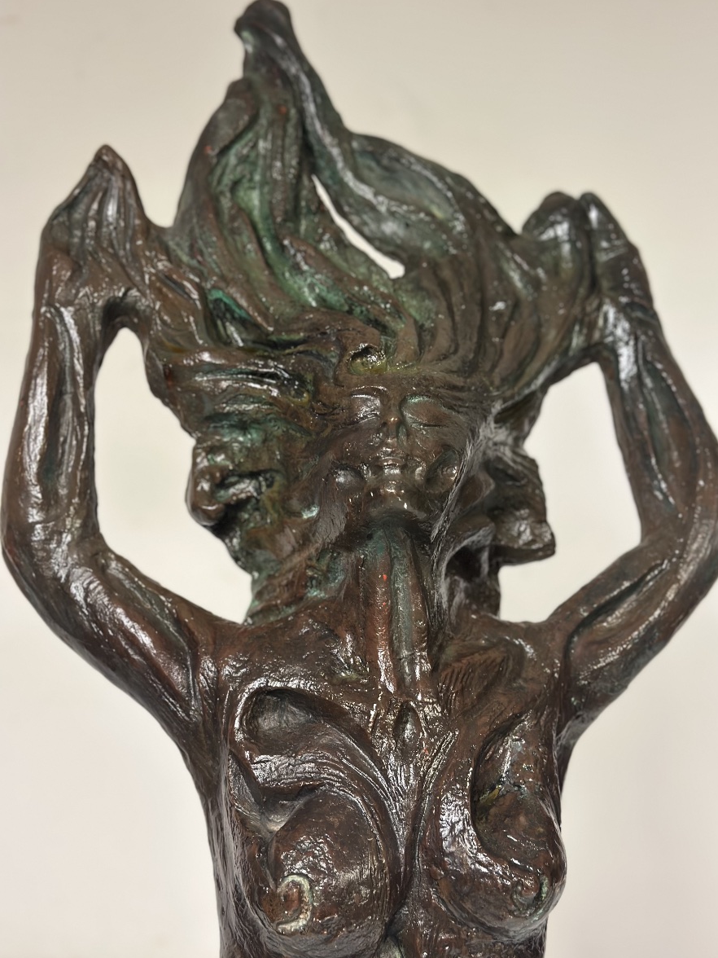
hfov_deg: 29.7
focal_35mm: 49
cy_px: 479
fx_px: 1355
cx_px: 366
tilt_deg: -22.0
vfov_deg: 38.9
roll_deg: +1.9
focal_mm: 6.86
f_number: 1.78
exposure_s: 1/50
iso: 250
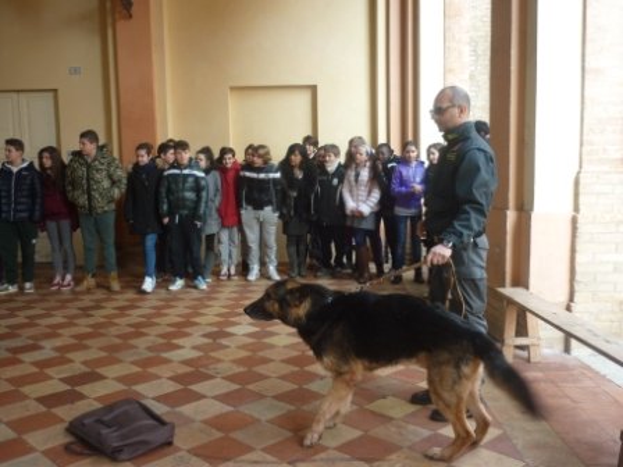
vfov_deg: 42.9
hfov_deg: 55.4
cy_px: 234
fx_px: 594
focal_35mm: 33
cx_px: 312
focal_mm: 5.5
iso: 80
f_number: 2.8
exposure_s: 1/40
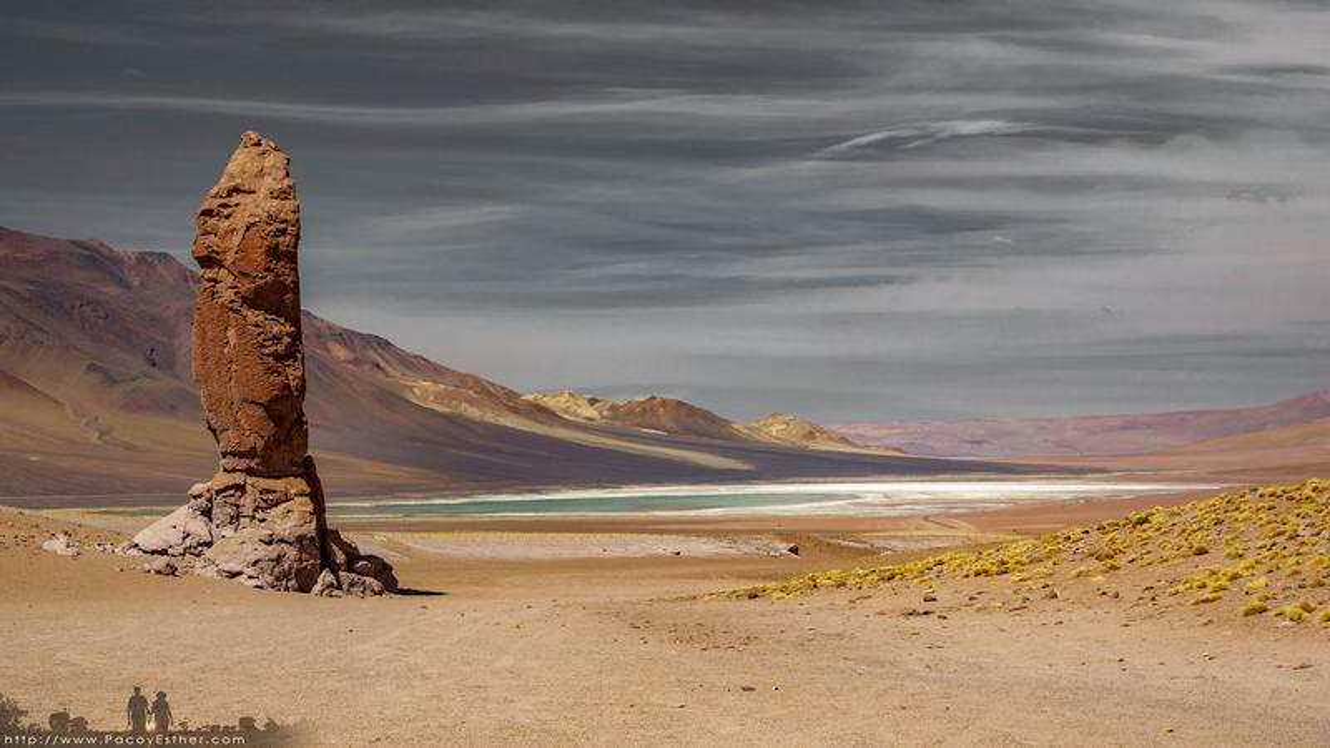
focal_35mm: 95
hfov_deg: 22.4
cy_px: 374
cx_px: 665
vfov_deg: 12.7
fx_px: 3362
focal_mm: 33.51
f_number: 5.6
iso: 100
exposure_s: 1/400
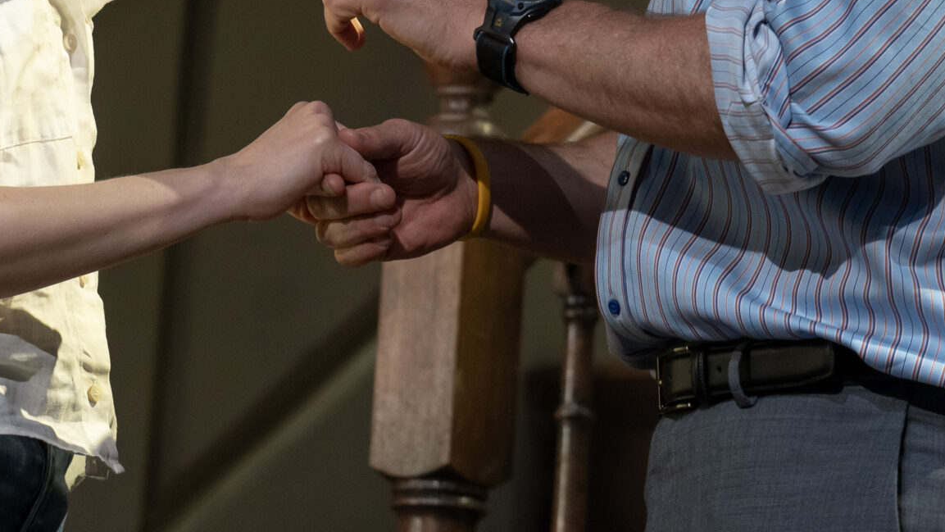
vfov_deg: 3.0
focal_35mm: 400
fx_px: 10025
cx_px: 256
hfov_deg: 5.4
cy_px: -119
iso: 2000
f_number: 4
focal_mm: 172
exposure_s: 1/200
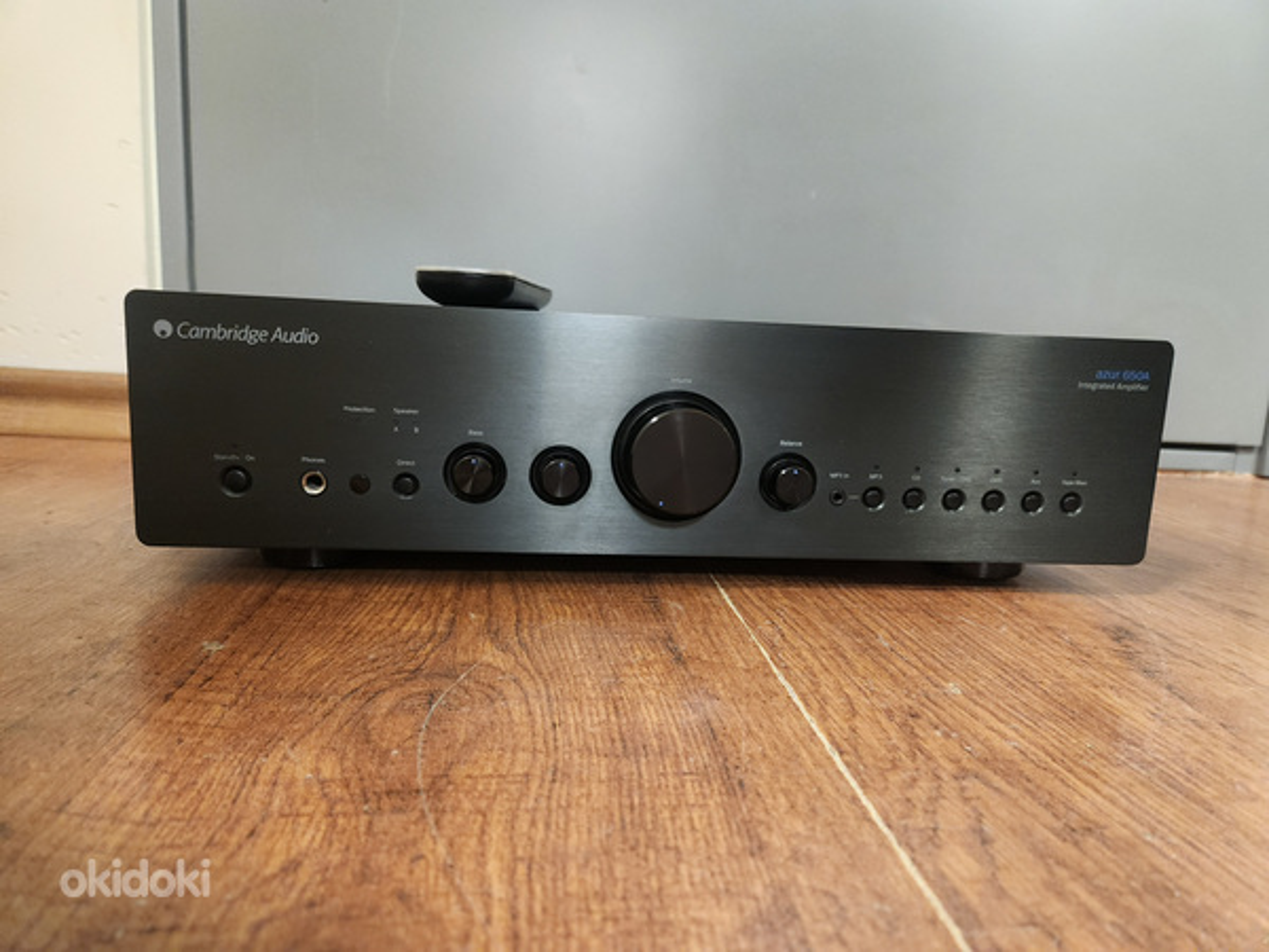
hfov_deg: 73.9
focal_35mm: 23
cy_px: 476
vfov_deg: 58.9
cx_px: 634
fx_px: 843
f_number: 1.8
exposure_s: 1/50
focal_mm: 5.4
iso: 800
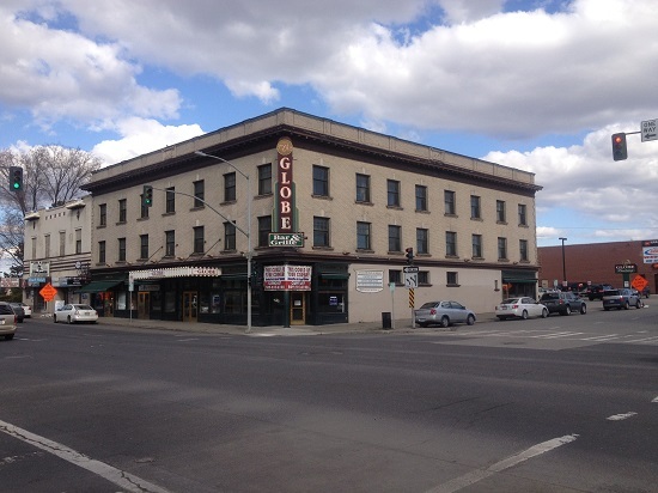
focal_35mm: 35
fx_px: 665
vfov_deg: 40.7
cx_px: 329
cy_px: 246
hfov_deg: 52.6
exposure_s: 1/1175
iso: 50
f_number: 2.4
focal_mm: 4.28
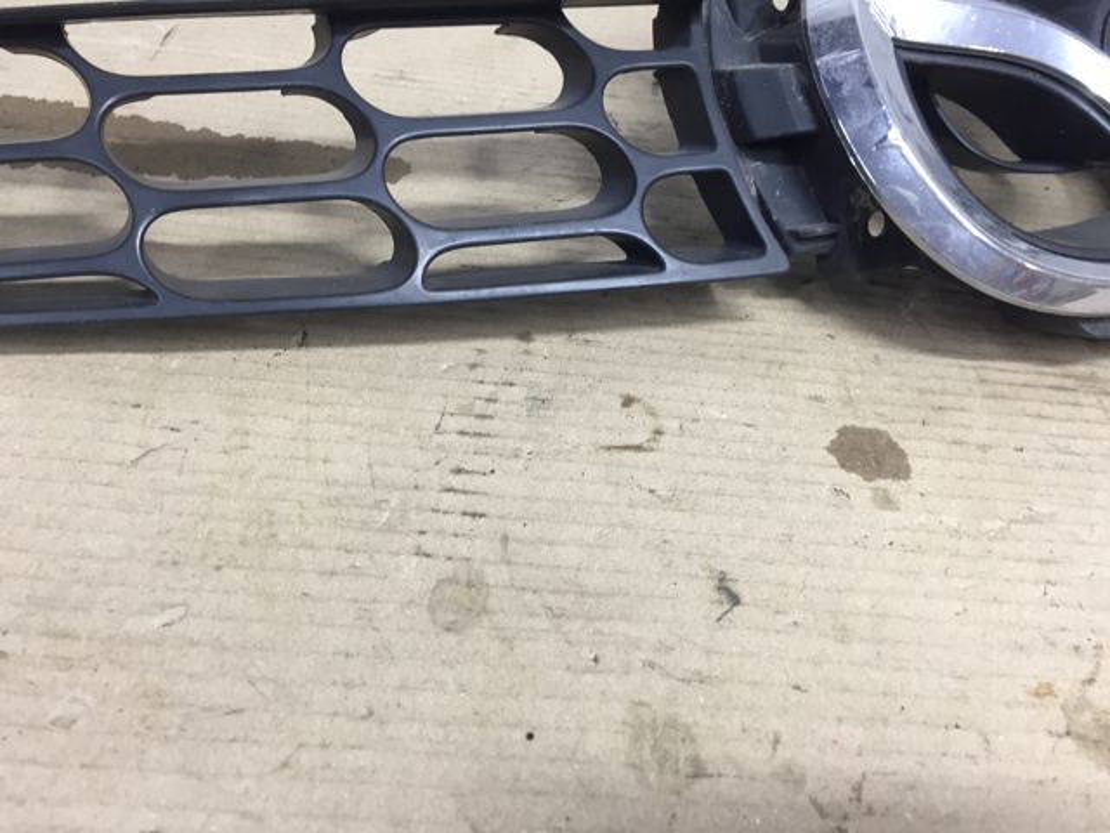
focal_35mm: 29
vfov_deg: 48.2
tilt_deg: -42.8
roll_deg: -7.5
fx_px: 930
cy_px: 416
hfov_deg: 61.7
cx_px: 555
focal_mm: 4.15
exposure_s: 1/33
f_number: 2.2
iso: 80
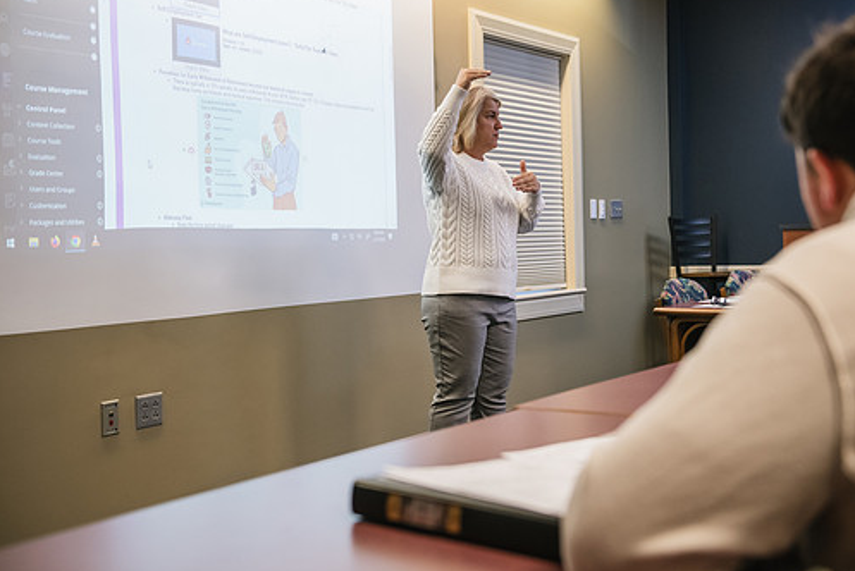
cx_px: 495
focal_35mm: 49
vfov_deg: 27.5
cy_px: 252
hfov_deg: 40.2
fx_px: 1164
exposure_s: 1/200
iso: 1250
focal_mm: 42
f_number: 3.2
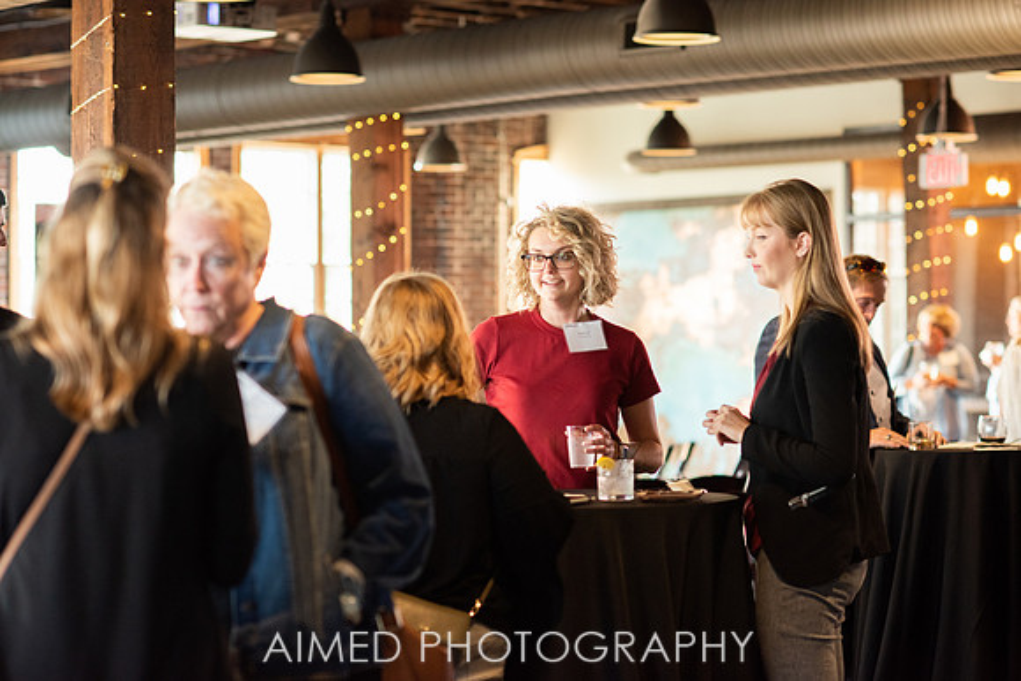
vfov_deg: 14.8
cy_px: 315
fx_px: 2620
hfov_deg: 22.0
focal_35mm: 92
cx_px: 552
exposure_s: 1/160
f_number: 2.5
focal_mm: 85
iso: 1250
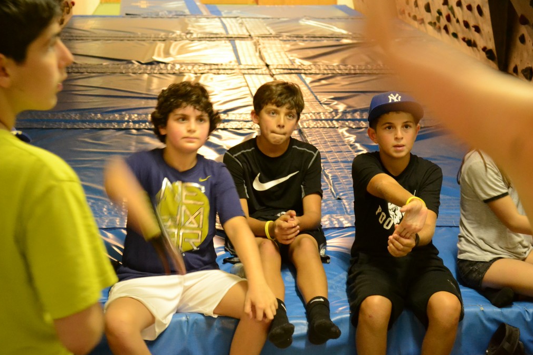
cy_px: 177
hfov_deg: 27.7
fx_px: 1081
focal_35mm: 73
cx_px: 265
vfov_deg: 18.7
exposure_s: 1/13
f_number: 5.6
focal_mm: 48
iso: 3200
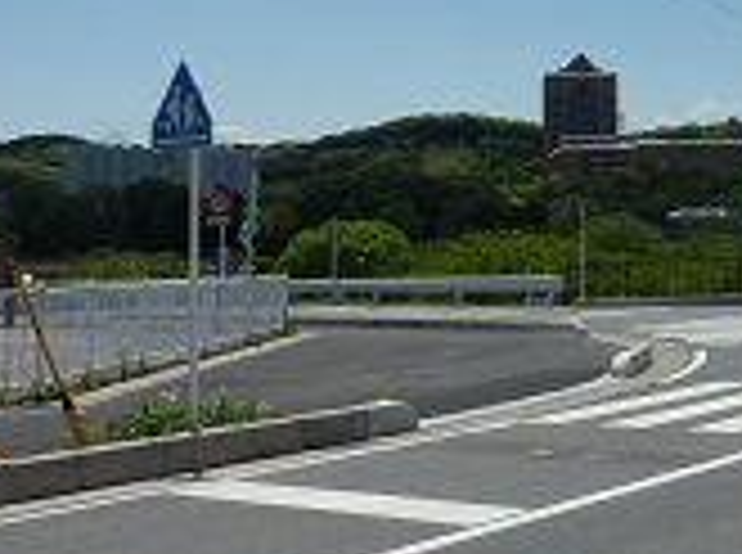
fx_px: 1305
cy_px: 74
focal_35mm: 61
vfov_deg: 23.4
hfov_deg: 28.4
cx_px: 845
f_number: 5.6
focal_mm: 4.1
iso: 80
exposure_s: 1/800
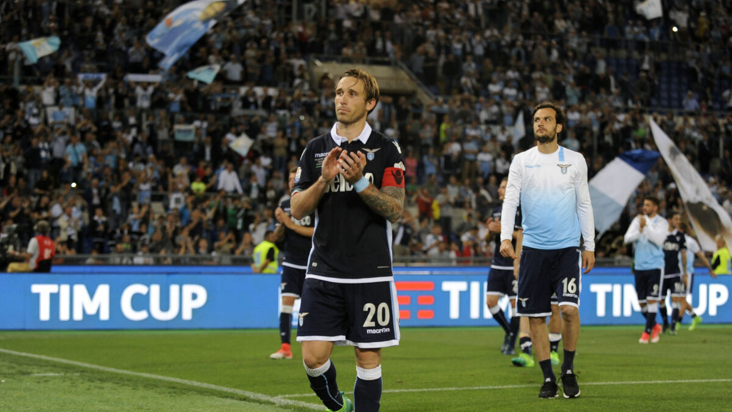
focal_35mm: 84
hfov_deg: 25.3
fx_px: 1631
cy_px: 244
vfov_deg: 14.4
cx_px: 367
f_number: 2.8
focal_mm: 80
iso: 2000
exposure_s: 1/1000
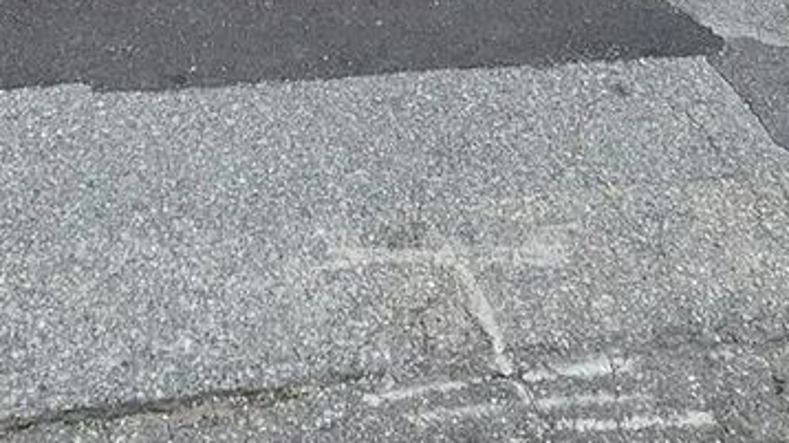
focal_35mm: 54
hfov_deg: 38.3
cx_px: 302
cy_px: -850
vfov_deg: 11.9
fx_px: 1129
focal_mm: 2.2
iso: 50
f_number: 2.2
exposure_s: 1/2032
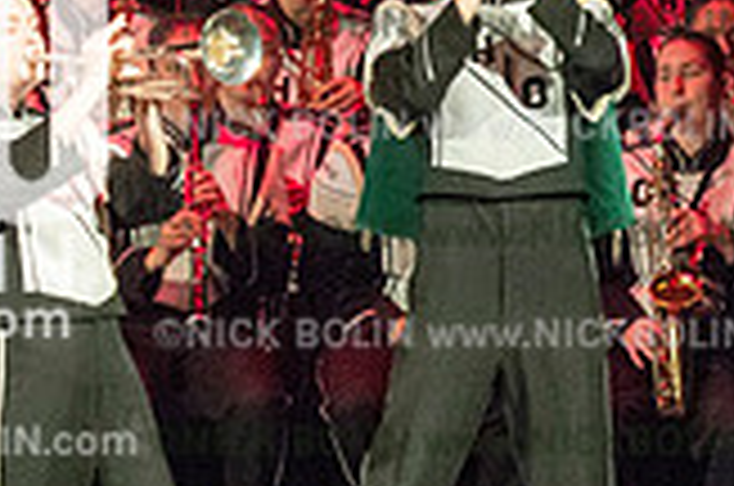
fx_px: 15933
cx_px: -212
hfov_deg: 2.6
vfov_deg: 1.7
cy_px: 126
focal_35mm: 783
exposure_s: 1/320
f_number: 5.6
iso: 8000
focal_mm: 220
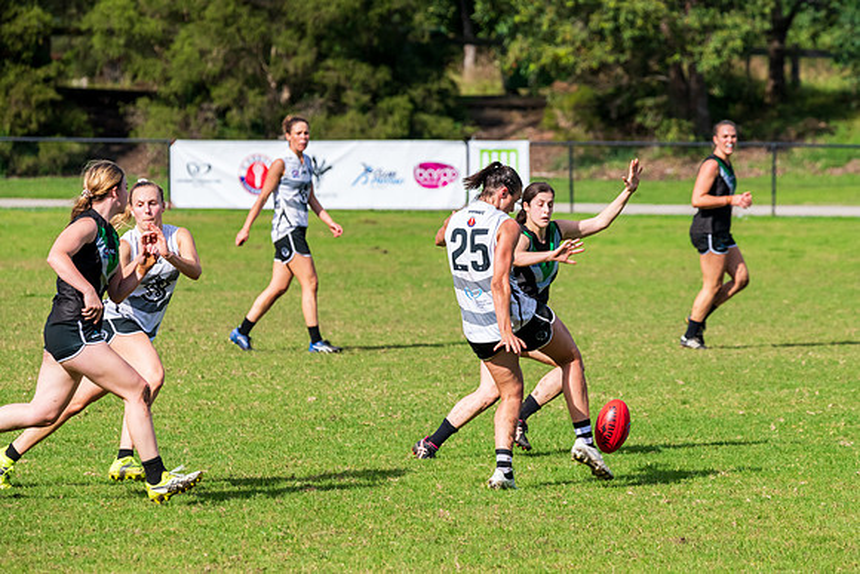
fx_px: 8363
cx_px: 430
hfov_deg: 5.9
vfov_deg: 3.9
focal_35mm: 350
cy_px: 287
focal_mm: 350
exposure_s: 1/1250
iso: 800
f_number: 13
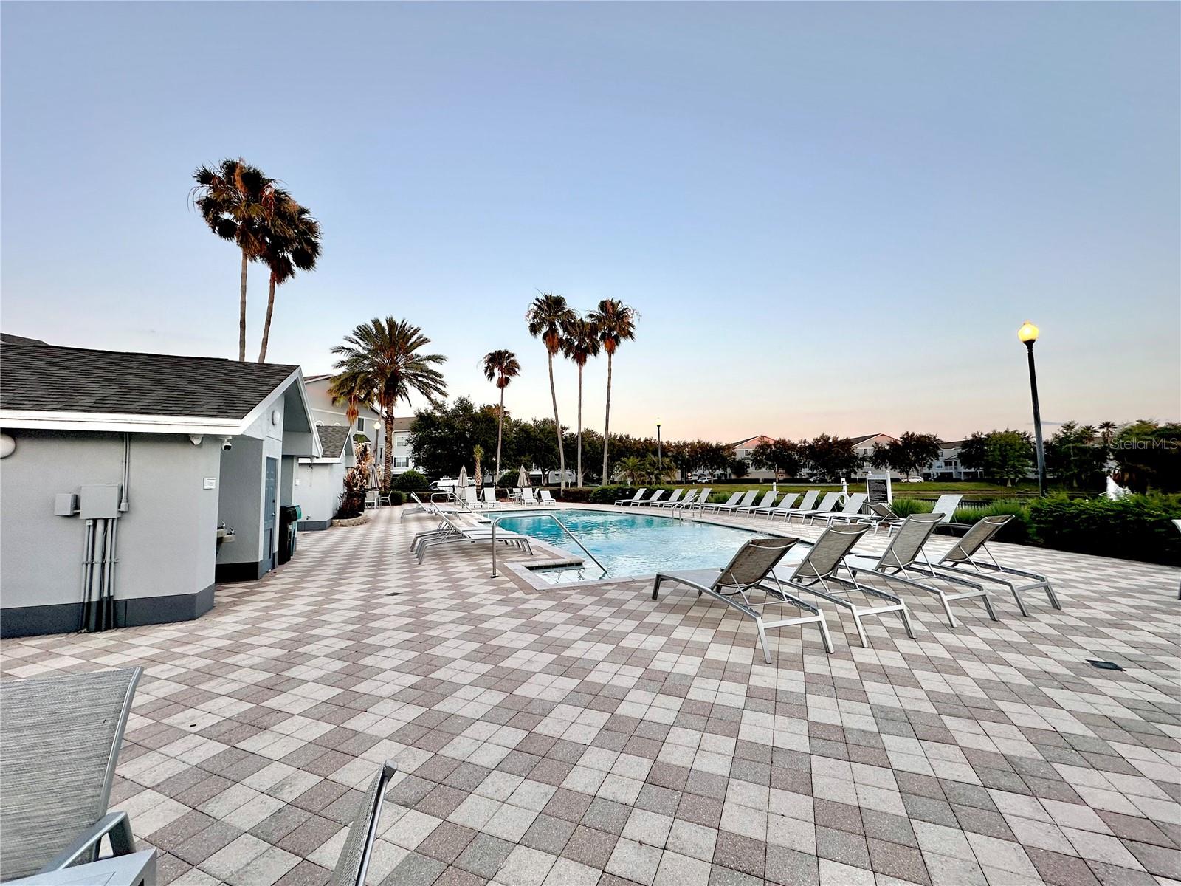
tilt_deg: +4.3
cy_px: 443
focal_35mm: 14
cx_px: 590
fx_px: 478
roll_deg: +1.0
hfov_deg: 102.1
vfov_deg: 85.7
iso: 40
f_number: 2.2
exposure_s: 1/236
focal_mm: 2.22
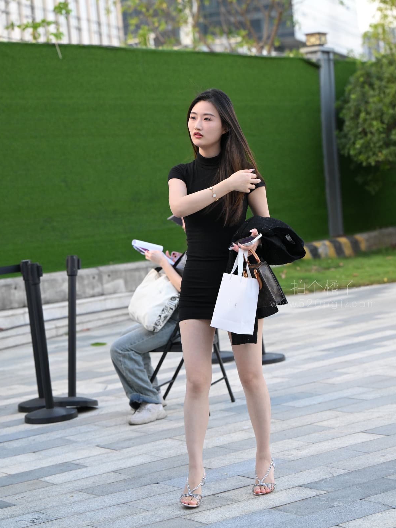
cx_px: 197
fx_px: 1312
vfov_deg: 22.8
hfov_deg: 17.2
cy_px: 278
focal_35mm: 86
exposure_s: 1/640
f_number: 4
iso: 1400
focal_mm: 79
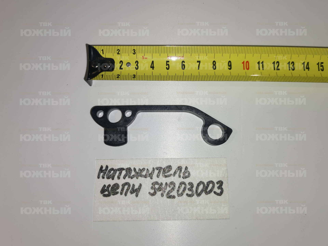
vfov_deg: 53.1
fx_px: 246
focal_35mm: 26
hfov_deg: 67.3
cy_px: 123
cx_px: 164
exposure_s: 1/190
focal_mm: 4.66
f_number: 1.4
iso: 50
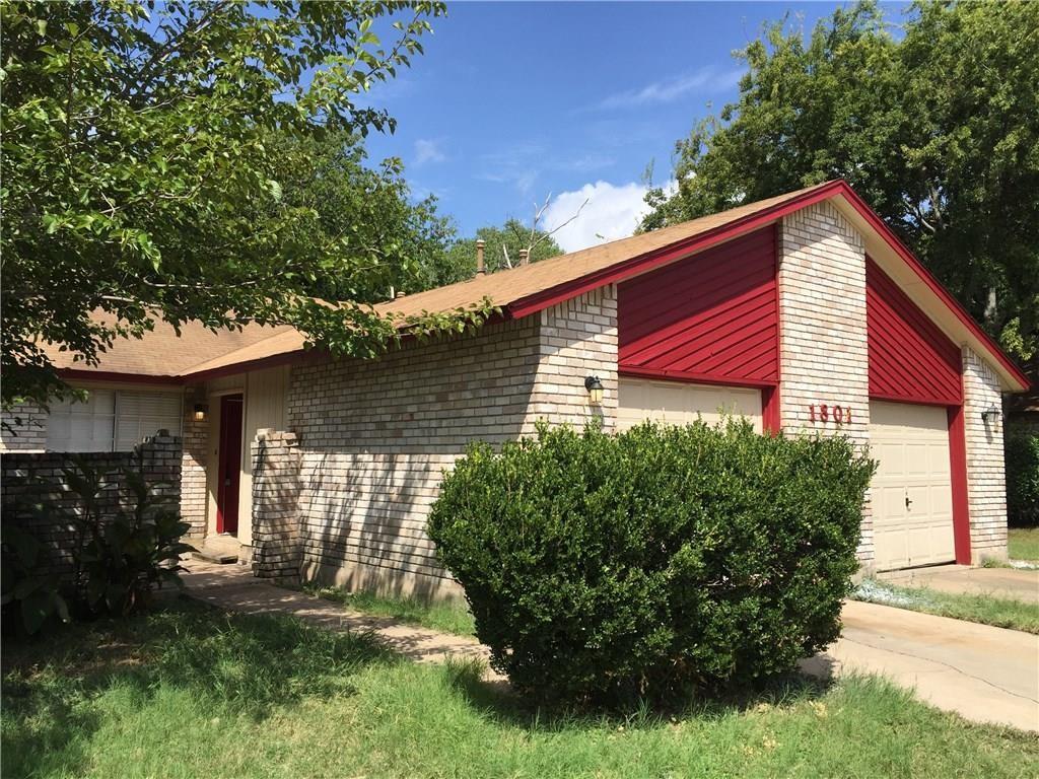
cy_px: 390
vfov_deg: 48.2
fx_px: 870
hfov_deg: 61.7
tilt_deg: +4.6
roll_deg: -1.6
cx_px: 520
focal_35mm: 29
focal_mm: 4.15
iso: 32
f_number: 2.2
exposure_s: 1/1799
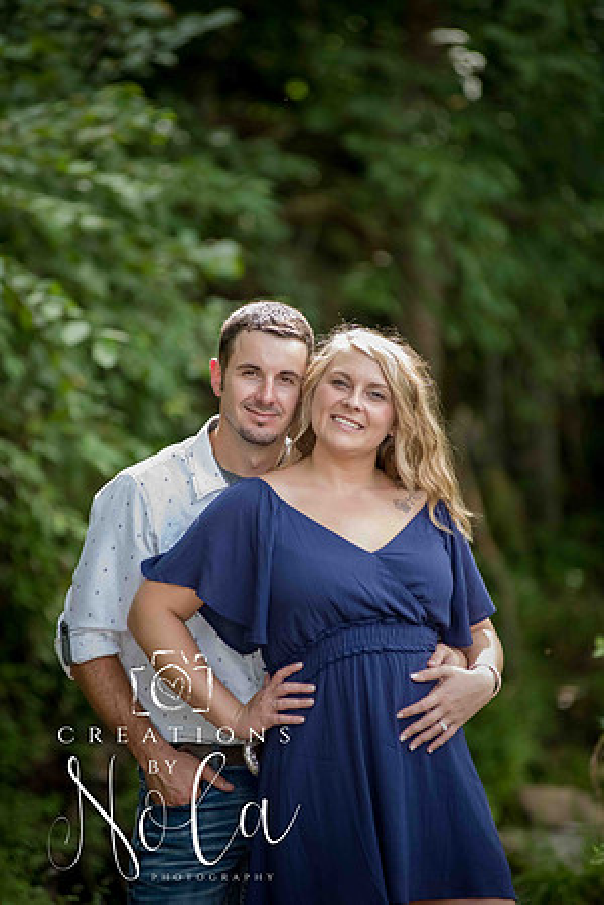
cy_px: 452
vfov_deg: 10.3
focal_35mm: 200
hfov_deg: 6.9
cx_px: 302
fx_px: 5033
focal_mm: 200
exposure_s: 1/400
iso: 1250
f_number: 4
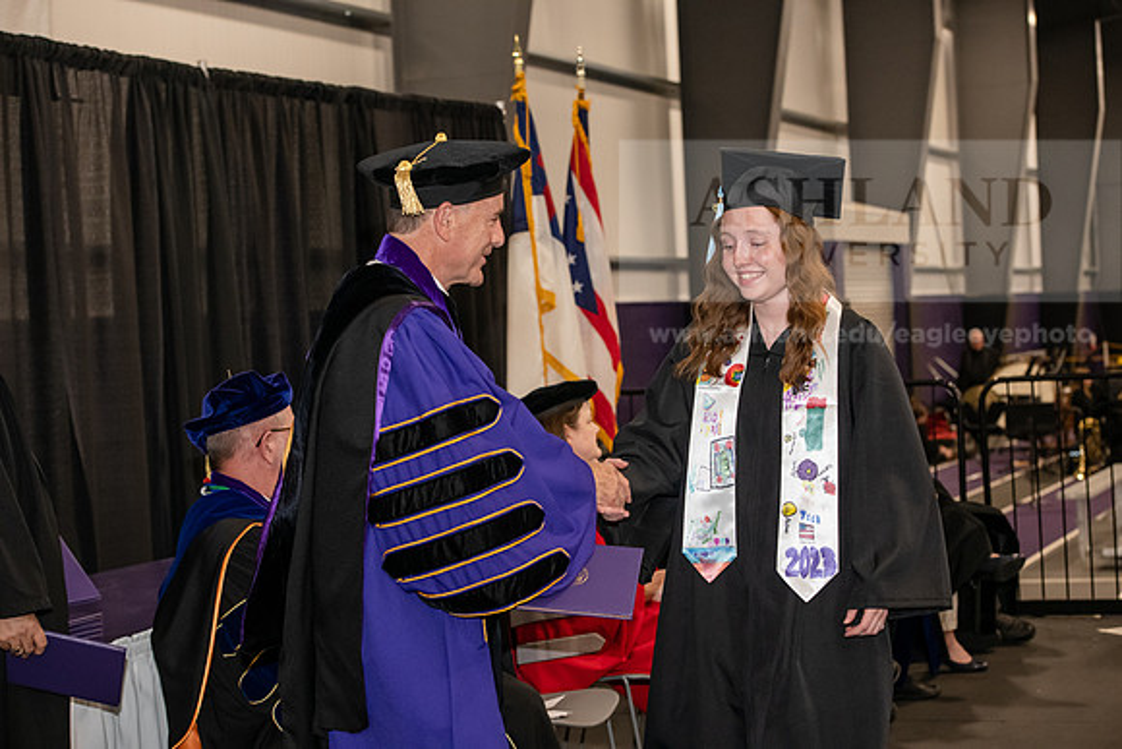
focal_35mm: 70
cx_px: 561
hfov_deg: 28.8
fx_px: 2182
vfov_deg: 19.5
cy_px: 374
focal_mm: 70
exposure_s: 1/200
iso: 2500
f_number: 5
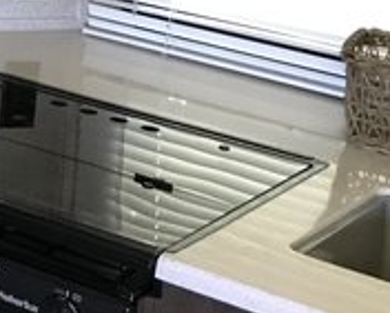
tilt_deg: -12.2
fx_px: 1432
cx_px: -381
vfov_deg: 12.1
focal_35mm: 124
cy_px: -104
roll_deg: -3.6
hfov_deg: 13.4
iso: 100
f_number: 1.8
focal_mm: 3.99
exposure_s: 1/8
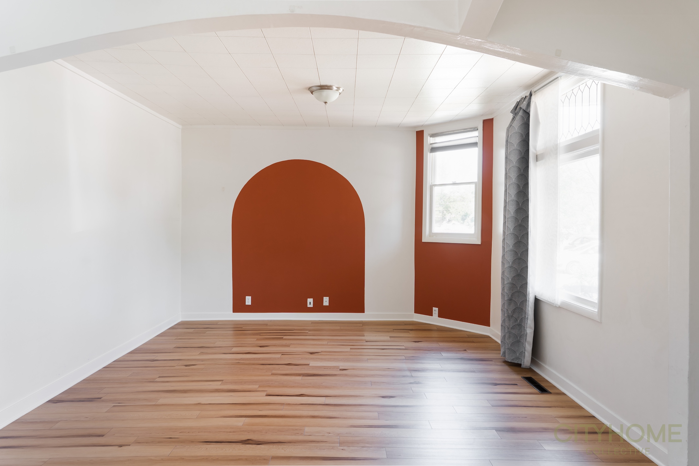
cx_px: 350
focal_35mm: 24
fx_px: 466
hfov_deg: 73.7
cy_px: 233
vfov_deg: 53.1
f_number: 6.3
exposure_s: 1/4
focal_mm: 24
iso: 100
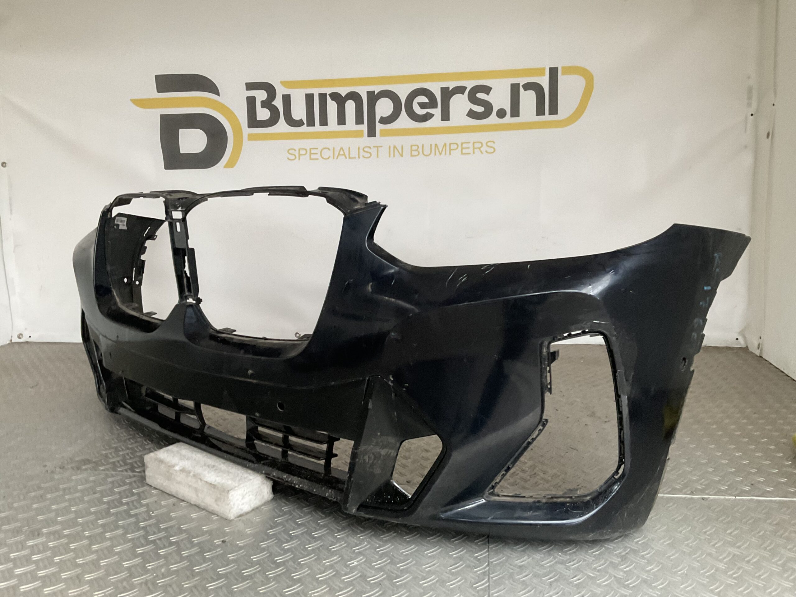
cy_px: 298
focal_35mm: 29
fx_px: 667
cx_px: 398
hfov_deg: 61.7
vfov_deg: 48.2
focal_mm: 3
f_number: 1.8
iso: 250
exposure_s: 1/60
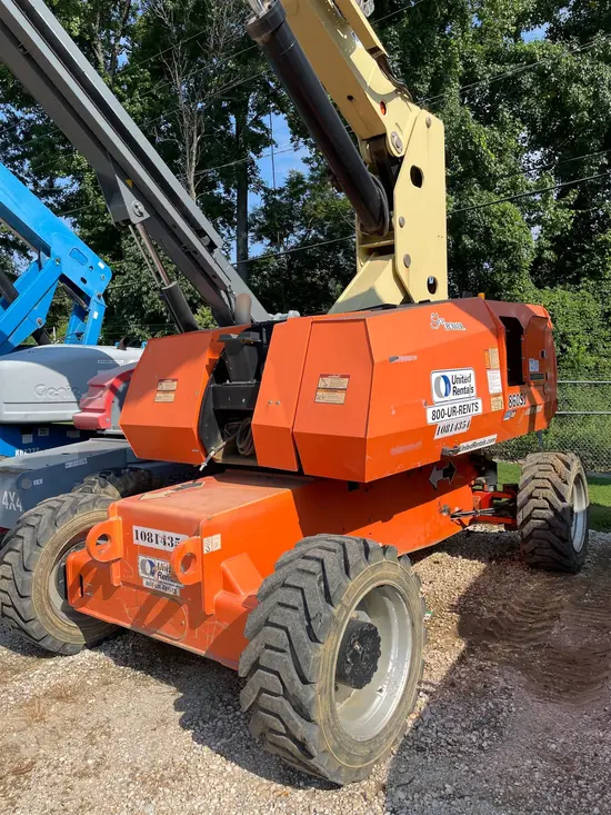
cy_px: 408
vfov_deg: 67.3
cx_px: 306
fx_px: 612
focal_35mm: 26
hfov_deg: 53.1
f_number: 1.6
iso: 32
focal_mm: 4.2
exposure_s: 1/3040
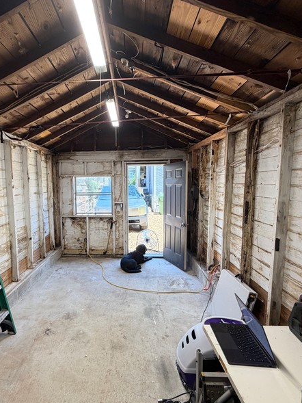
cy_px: 205
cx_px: 118
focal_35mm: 19
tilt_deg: -4.3
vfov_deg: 84.6
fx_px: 221
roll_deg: +0.6
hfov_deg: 67.9
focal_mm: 2.22
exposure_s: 1/120
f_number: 2.2
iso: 100
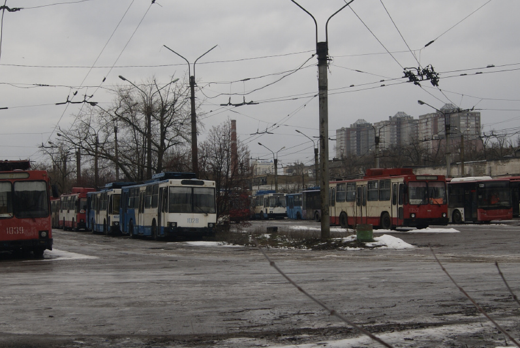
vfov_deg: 23.4
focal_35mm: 58
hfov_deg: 34.4
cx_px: 233
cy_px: 202
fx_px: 839
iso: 100
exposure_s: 1/80
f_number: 8
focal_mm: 22
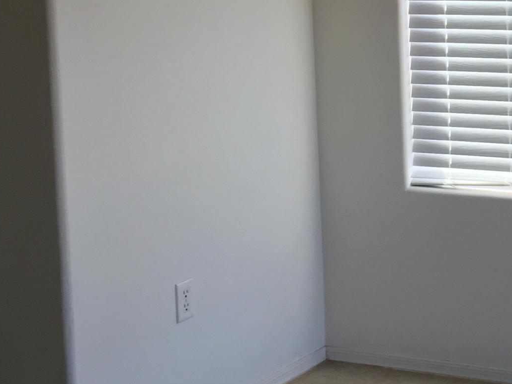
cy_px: 2
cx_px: 632
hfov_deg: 21.4
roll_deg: +2.5
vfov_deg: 17.2
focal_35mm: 84
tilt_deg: -3.7
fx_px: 1242
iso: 40
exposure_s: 1/120
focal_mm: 4.15
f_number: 2.2
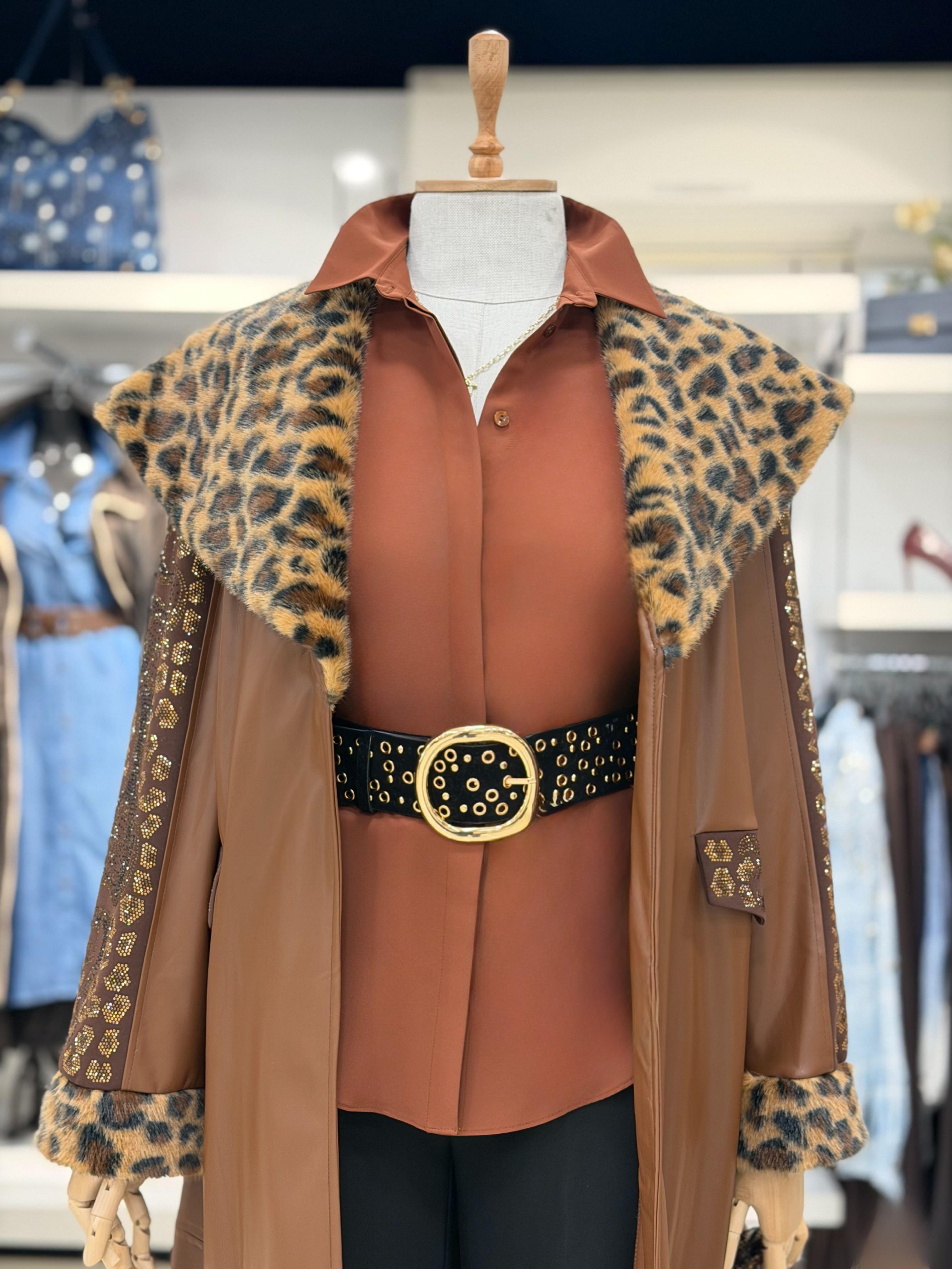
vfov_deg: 39.7
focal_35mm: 48
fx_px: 1760
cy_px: 634
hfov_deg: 30.3
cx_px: 476
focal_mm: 6.76
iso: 400
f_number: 1.78
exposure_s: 1/100
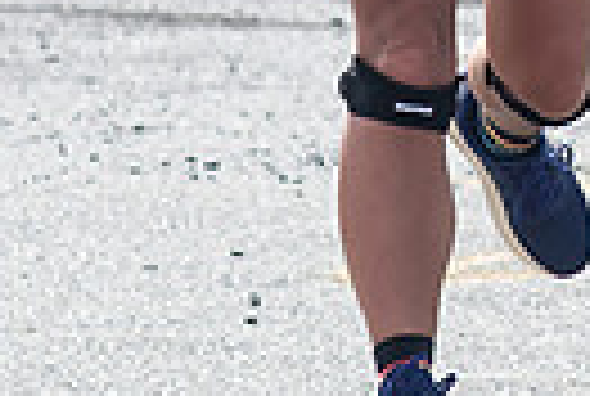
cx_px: 441
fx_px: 10250
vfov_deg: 2.2
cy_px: -834
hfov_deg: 3.3
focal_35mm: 624
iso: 250
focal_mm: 70
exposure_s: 1/1600
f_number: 4.5
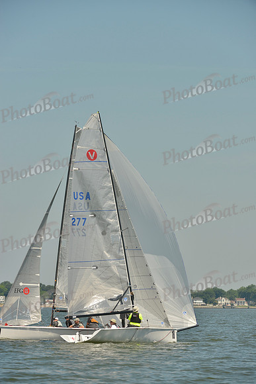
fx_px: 2132
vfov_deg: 10.3
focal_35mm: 200
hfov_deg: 6.9
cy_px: 192
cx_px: 128
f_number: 8
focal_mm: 200
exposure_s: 1/1000
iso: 200
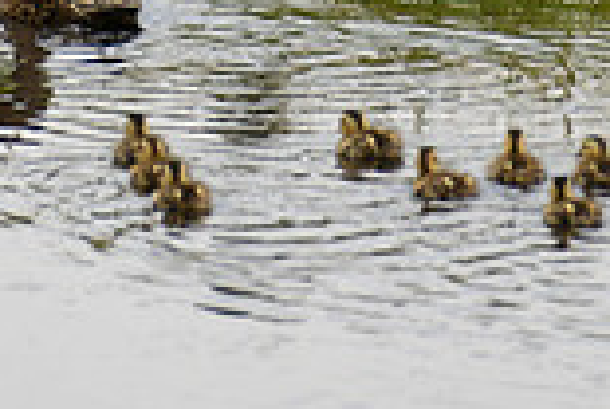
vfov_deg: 0.8
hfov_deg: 1.2
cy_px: -269
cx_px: 35
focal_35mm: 1681
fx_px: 28538
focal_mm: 300
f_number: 7.1
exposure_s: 1/500
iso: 200
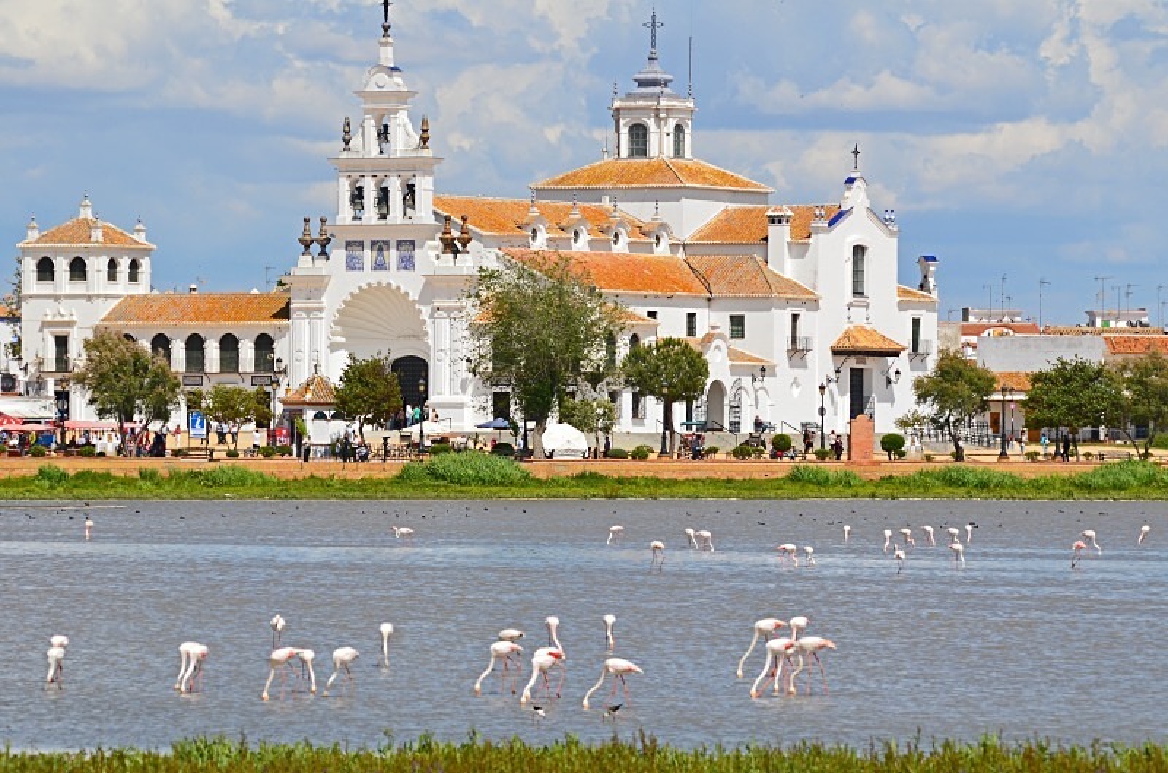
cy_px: 386
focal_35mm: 225
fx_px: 7281
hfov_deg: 9.2
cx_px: 584
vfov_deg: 6.1
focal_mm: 150
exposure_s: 1/500
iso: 200
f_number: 11
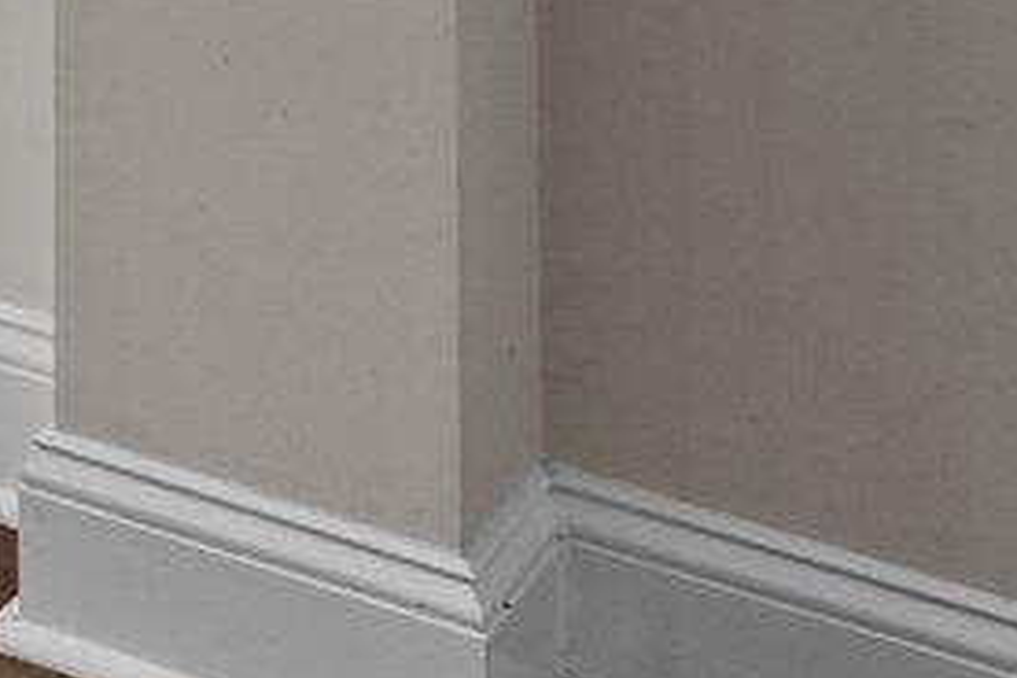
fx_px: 3559
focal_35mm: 126
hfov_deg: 9.9
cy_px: -1312
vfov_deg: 9.0
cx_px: -2395
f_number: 6.3
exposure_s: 1/60
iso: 400
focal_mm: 17
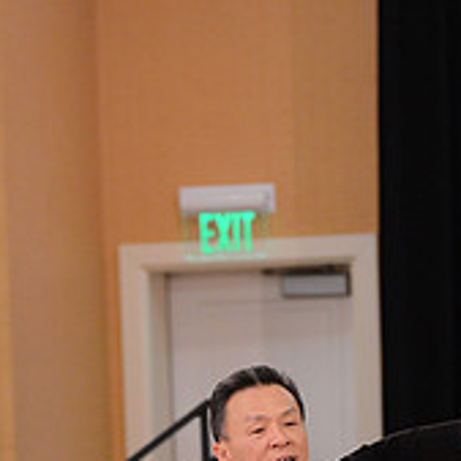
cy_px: 764
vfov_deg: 6.4
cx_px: 296
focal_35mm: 269
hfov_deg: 6.5
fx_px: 4053
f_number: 2.8
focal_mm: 92
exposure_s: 1/250
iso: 2500
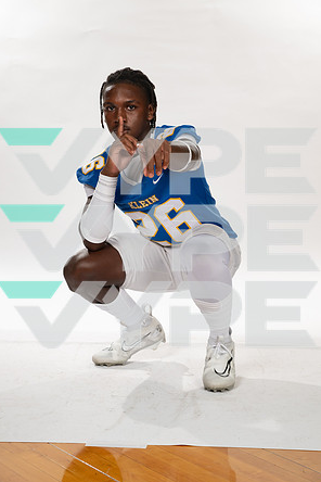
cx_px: 159
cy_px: 239
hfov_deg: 19.2
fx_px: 950
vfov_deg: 28.5
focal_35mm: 71
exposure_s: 1/320
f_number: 7.1
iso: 800
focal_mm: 70
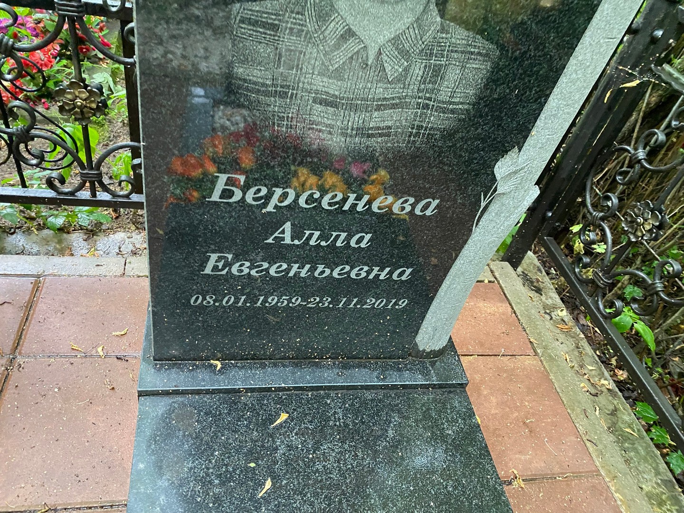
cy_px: 256
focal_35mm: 26
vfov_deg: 53.1
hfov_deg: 67.3
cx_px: 342
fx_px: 514
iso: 640
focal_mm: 4.25
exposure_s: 1/40
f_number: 1.8
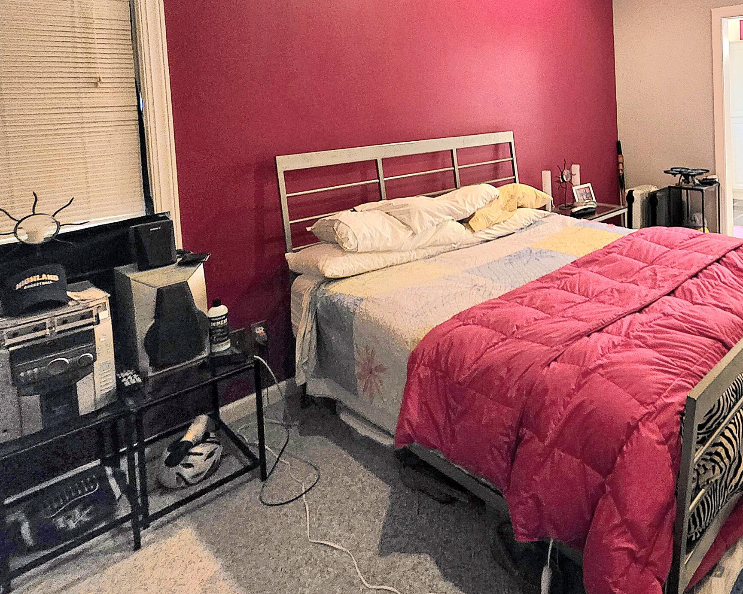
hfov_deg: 66.3
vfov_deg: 58.3
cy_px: 118
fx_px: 484
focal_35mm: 22
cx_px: 620
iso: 800
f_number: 1.9
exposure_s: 1/40
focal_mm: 2.2
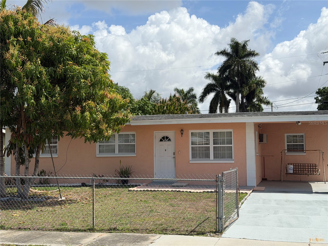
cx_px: 164
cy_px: 123
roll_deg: +0.5
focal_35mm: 48
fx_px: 455
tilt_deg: +3.8
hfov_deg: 39.7
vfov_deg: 30.3
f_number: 1.78
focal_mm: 6.76
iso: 64
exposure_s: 1/6536
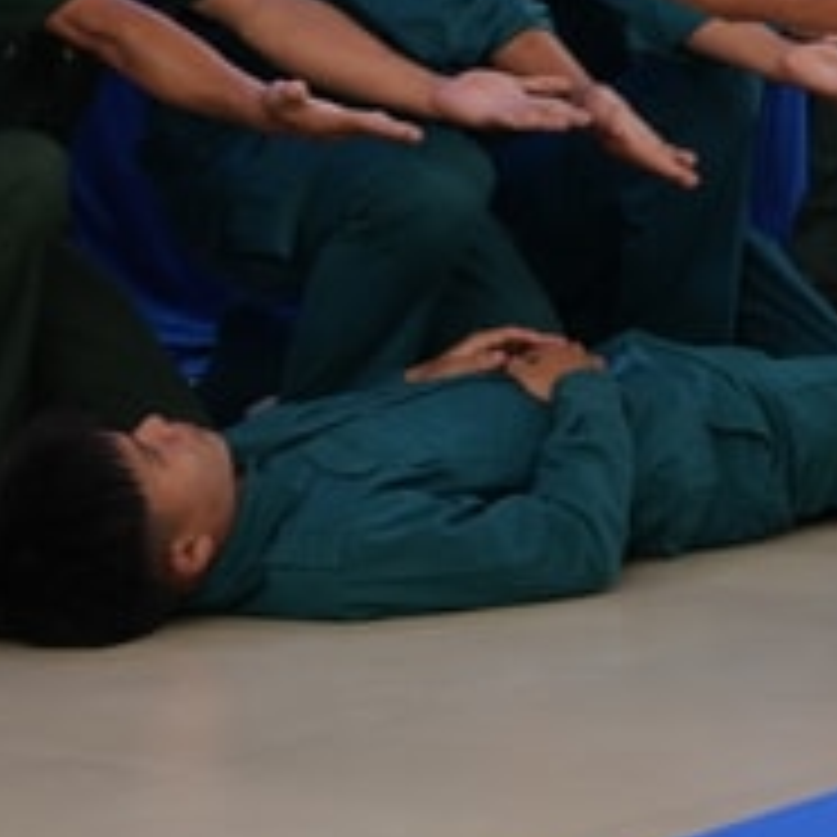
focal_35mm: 183
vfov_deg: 9.3
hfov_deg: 9.3
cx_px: 1350
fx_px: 4996
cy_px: -418
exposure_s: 1/60
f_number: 4
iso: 500
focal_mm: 44.4
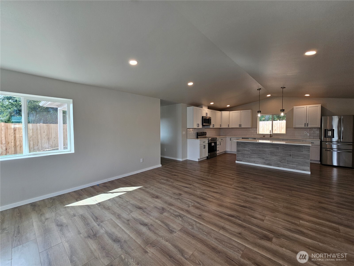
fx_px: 133
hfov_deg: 106.2
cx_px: 177
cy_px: 133
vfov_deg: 89.9
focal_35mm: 13
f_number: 2.2
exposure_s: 1/121
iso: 50
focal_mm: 2.2
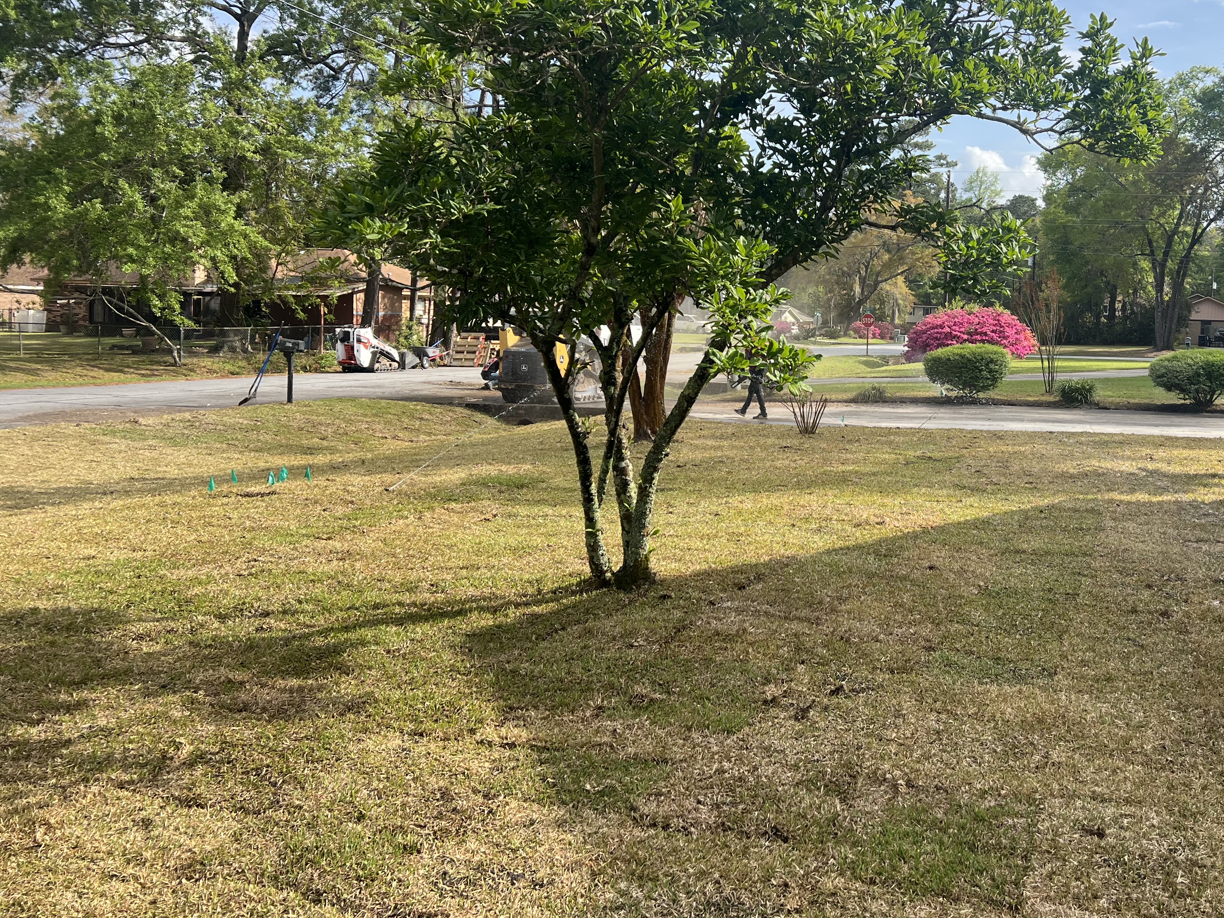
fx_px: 1238
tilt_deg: -4.3
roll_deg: -2.0
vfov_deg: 40.5
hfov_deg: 51.6
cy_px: 370
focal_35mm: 35
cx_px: 818
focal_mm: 5.7
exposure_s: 1/1724
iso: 50
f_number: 1.5
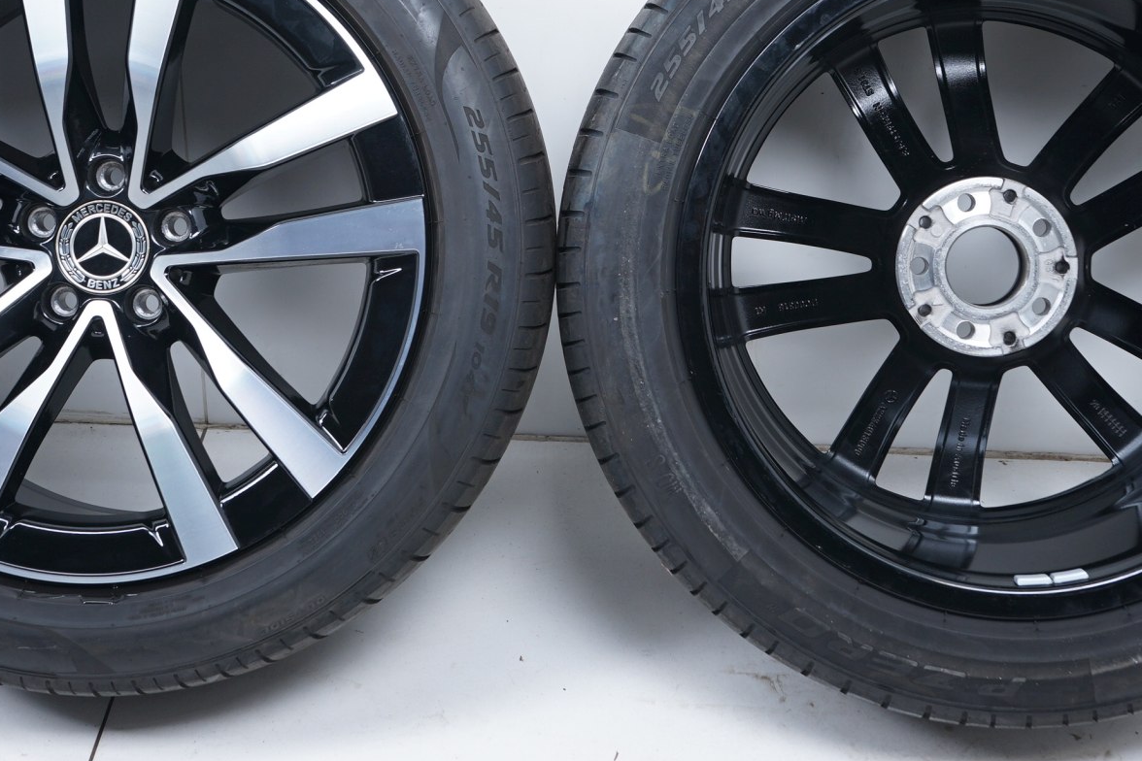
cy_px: 163
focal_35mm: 62
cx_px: 552
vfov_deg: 21.7
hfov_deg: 32.4
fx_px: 1967
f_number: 7.1
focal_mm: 38
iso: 250
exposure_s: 1/125
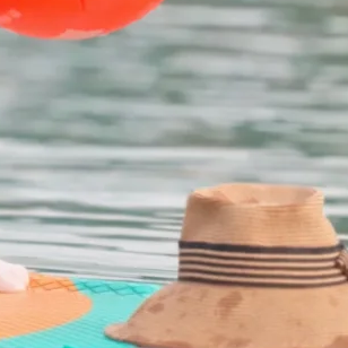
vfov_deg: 3.1
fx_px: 6347
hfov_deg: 3.1
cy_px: -324
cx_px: -180
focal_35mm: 558
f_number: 1.4
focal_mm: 24.85
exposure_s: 1/100
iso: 250
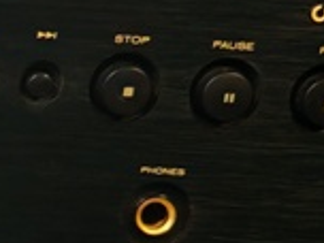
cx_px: -435
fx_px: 1703
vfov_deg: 8.1
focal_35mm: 182
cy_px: 194
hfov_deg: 9.7
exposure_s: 1/25
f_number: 1.9
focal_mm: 6.67
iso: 640
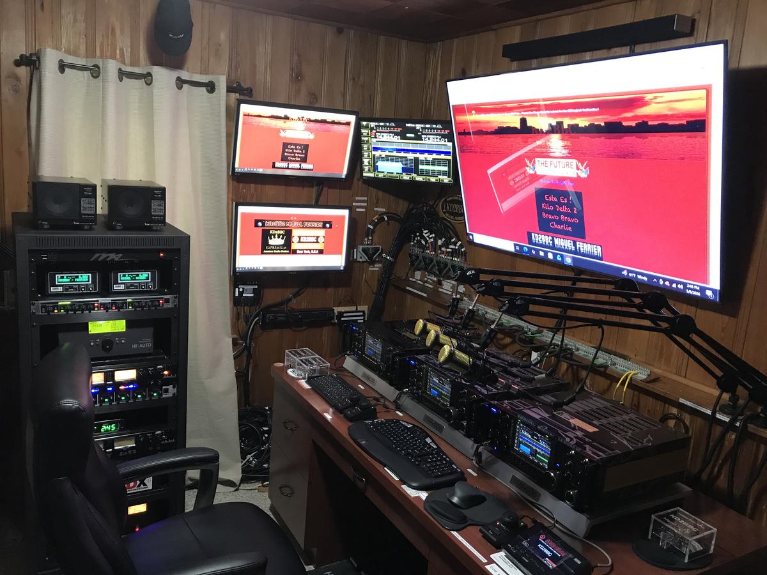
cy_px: 288
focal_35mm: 28
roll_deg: -4.0
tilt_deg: -10.4
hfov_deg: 63.4
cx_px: 384
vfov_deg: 49.7
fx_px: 620
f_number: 1.8
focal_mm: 3.99
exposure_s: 1/11
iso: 100
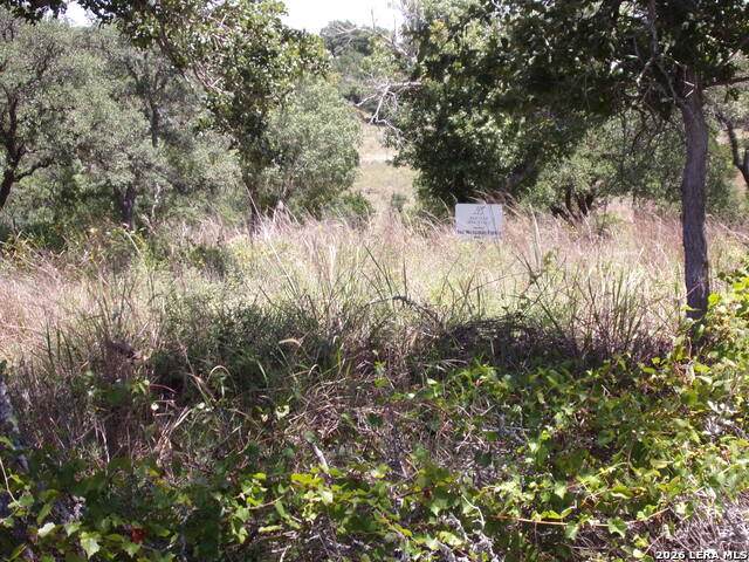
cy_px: 281
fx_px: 1168
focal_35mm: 54
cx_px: 374
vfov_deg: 27.0
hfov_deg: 35.5
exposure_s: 1/200
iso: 80
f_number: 4.3
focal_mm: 9.8
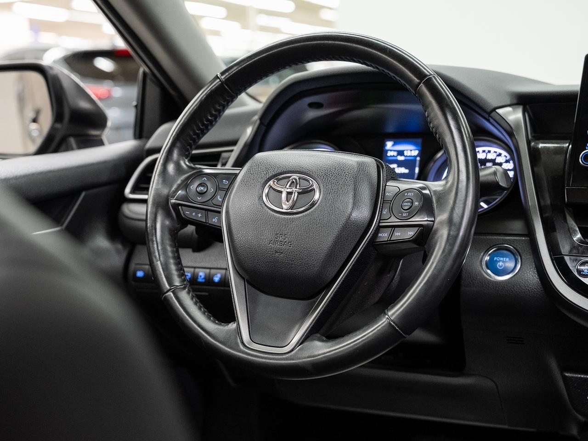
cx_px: 294
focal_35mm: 54
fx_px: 918
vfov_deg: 27.0
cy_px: 213
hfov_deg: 35.5
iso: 1000
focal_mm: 43.6
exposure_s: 1/40
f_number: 4
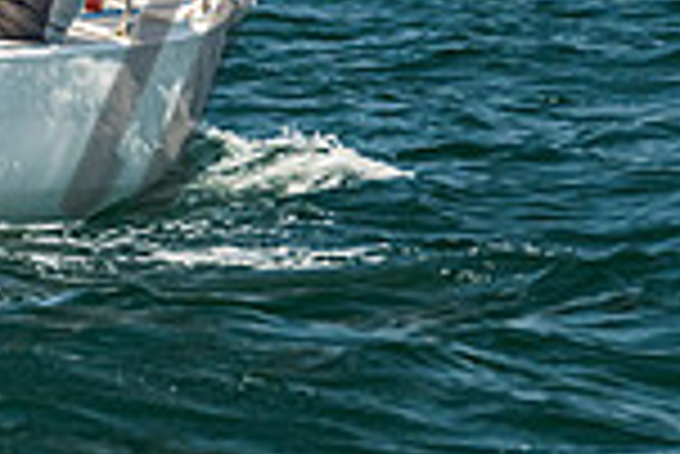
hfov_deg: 2.5
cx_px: -427
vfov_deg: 1.6
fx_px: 15825
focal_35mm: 837
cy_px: -443
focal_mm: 160
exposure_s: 1/800
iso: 320
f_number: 6.3
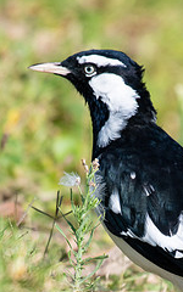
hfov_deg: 0.8
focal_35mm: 1607
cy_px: 231
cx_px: 125
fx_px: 12823
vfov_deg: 1.3
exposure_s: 1/1000
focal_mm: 500
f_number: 5.6
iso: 220
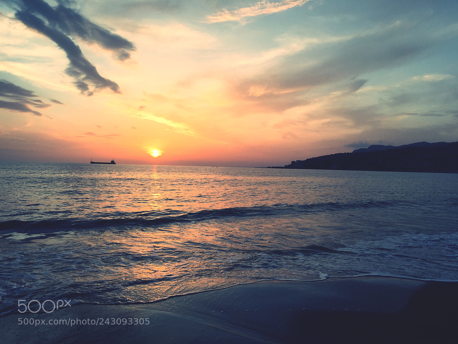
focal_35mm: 29
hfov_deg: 61.7
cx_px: 229
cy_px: 172
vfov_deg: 48.2
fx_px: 384
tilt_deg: -0.7
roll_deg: -1.1
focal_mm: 4.15
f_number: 2.2
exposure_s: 1/513
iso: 25
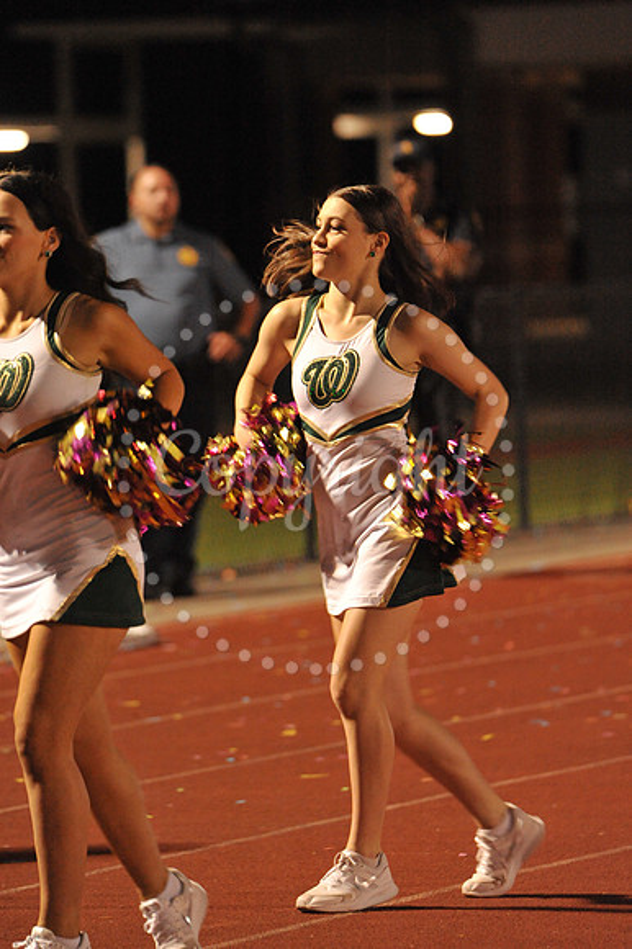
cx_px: 316
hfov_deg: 3.9
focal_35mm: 350
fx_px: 9227
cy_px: 474
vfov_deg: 5.9
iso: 6400
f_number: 6.3
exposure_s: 1/160
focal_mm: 350
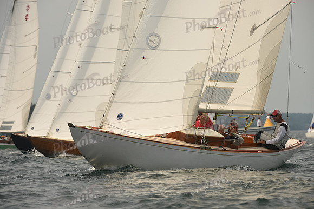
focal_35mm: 270
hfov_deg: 7.6
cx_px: 157
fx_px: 2355
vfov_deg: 5.1
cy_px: 104
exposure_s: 1/1000
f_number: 7.1
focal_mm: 270
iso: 250
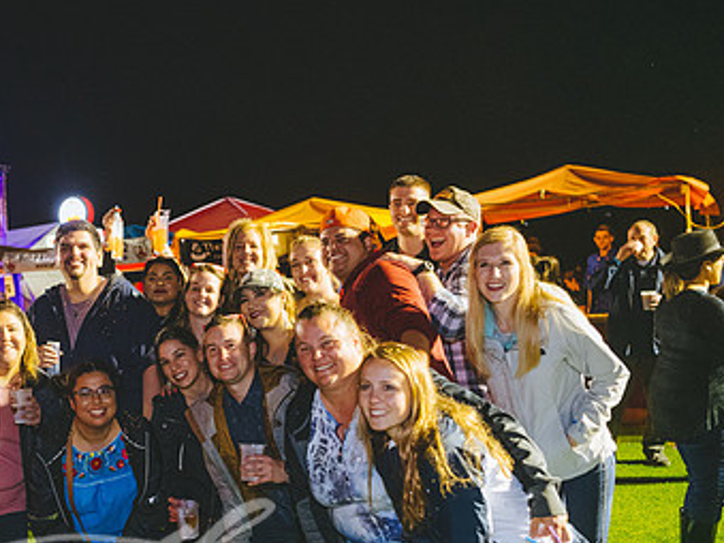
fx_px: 1066
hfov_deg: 36.3
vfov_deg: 28.3
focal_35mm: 51
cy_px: 377
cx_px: 152
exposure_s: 1/80
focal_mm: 31
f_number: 2.8
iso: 2000
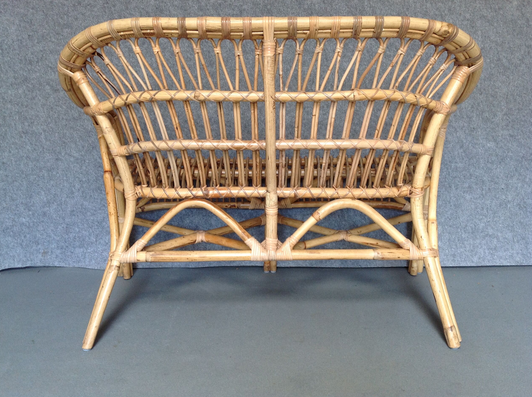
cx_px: 269
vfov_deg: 39.6
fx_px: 552
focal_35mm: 36
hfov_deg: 51.4
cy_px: 195
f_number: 2.4
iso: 100
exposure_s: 1/40
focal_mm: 4.28
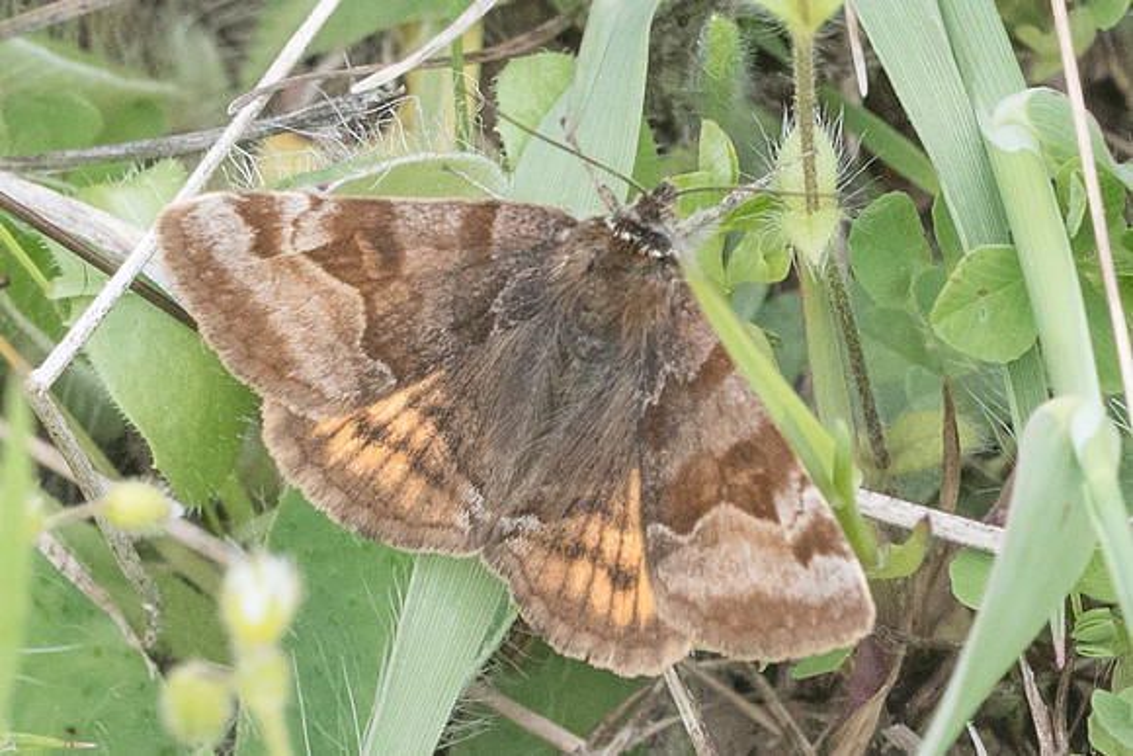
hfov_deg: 1.9
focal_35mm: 1073
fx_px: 33785
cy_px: 439
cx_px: 593
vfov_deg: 1.3
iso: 800
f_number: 10
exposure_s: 1/500
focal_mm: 150
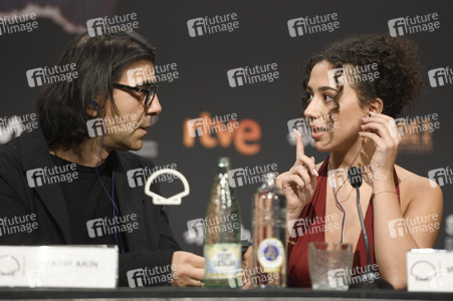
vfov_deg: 7.4
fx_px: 2326
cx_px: 226
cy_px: 150
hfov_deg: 11.1
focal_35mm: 185
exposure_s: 1/250
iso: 1250
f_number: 3.2
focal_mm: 185
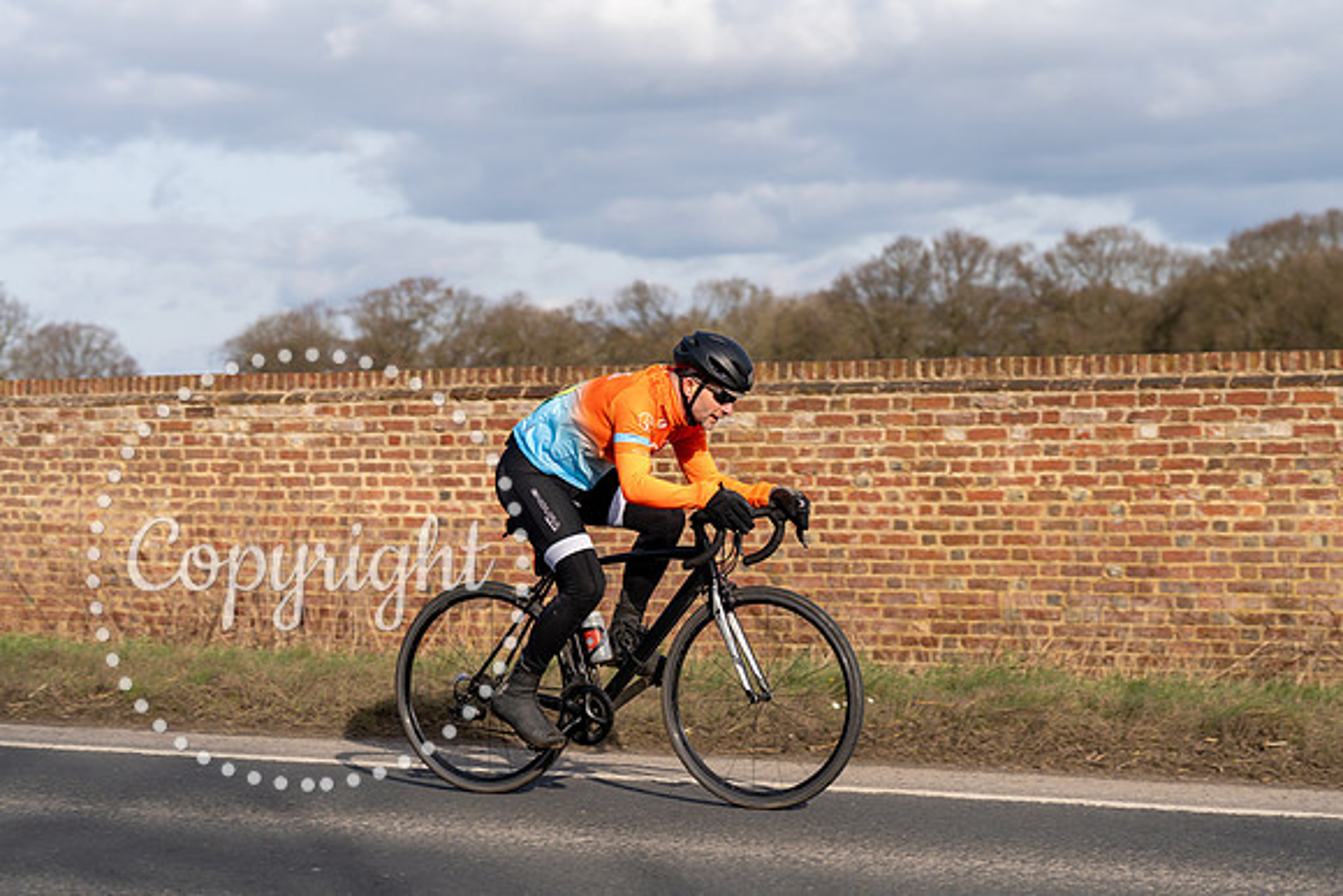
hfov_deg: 27.0
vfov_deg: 18.2
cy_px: 448
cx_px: 672
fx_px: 2798
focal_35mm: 75
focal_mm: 75
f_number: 4
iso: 100
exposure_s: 1/800
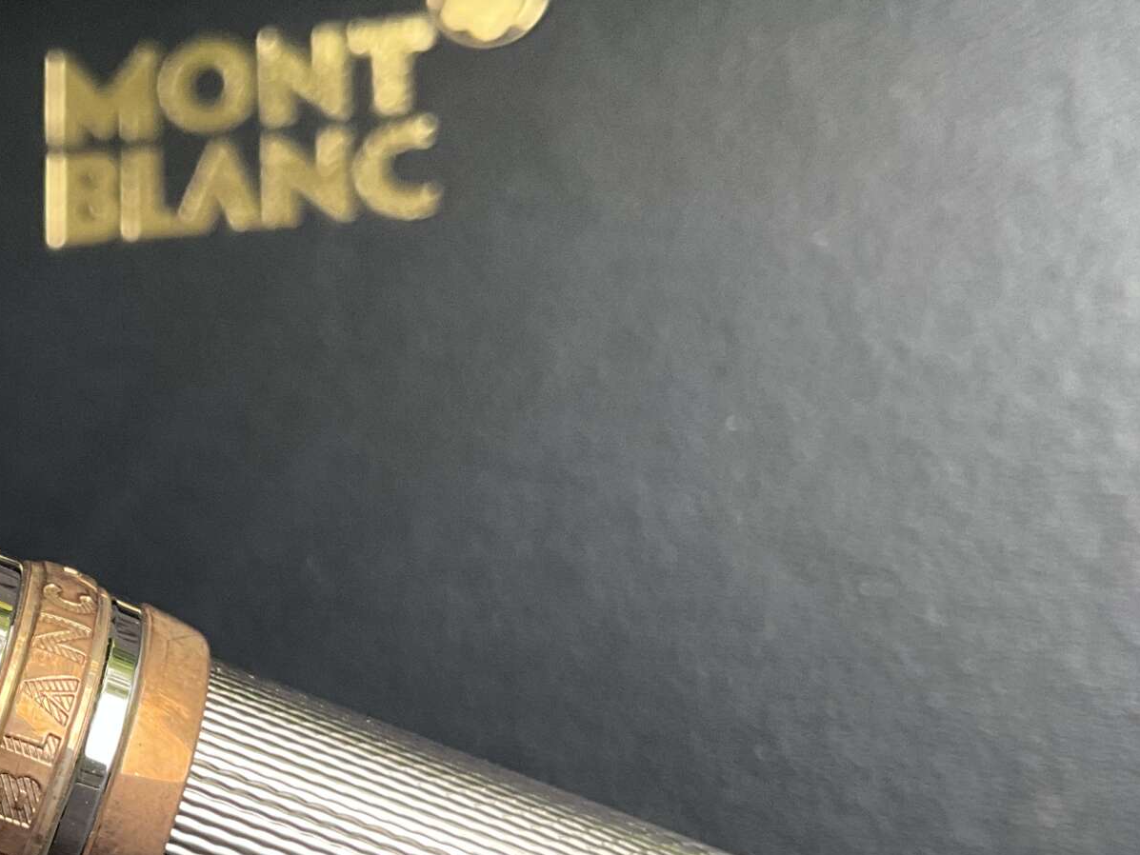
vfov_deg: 23.4
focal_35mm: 62
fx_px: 2042
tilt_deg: -68.9
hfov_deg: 29.3
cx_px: 16
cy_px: 632
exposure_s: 1/116
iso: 64
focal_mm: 3
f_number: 1.8
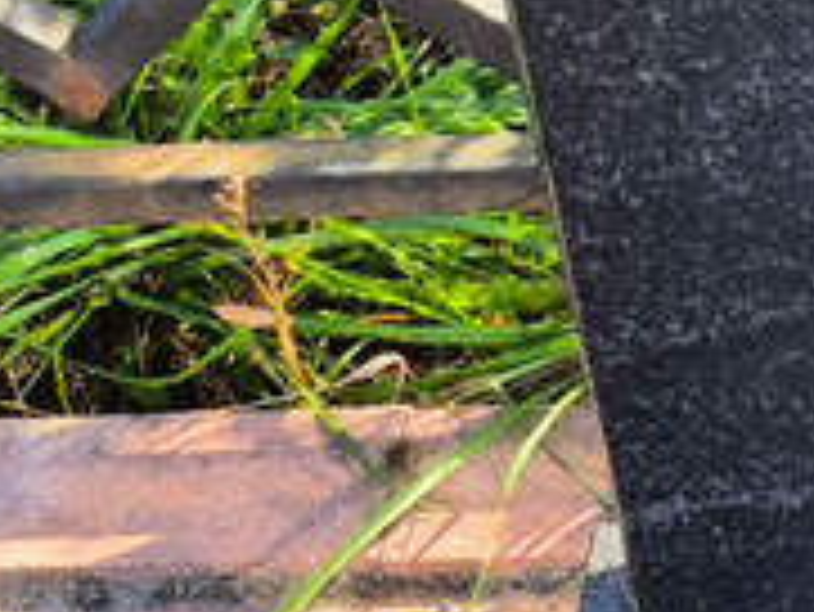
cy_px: 40
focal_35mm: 221
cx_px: 1603
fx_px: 5200
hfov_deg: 8.5
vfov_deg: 6.7
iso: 50
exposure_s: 1/200
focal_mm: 4.71
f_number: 1.7
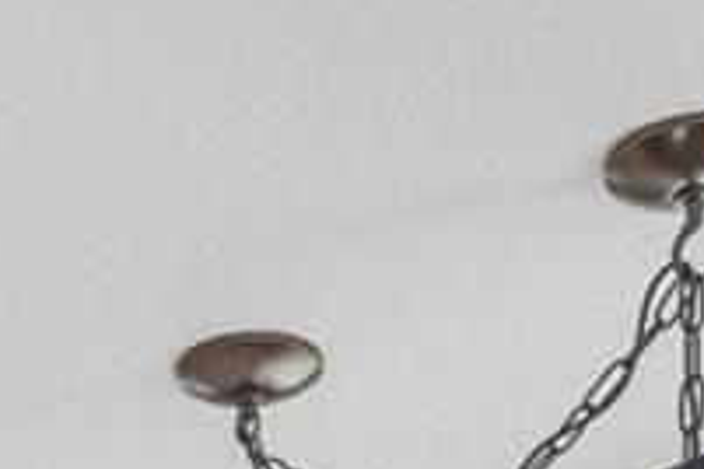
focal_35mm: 135
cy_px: 1731
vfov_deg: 7.7
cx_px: -196
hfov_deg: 14.6
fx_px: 2640
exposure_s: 1
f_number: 8
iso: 400
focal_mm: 17
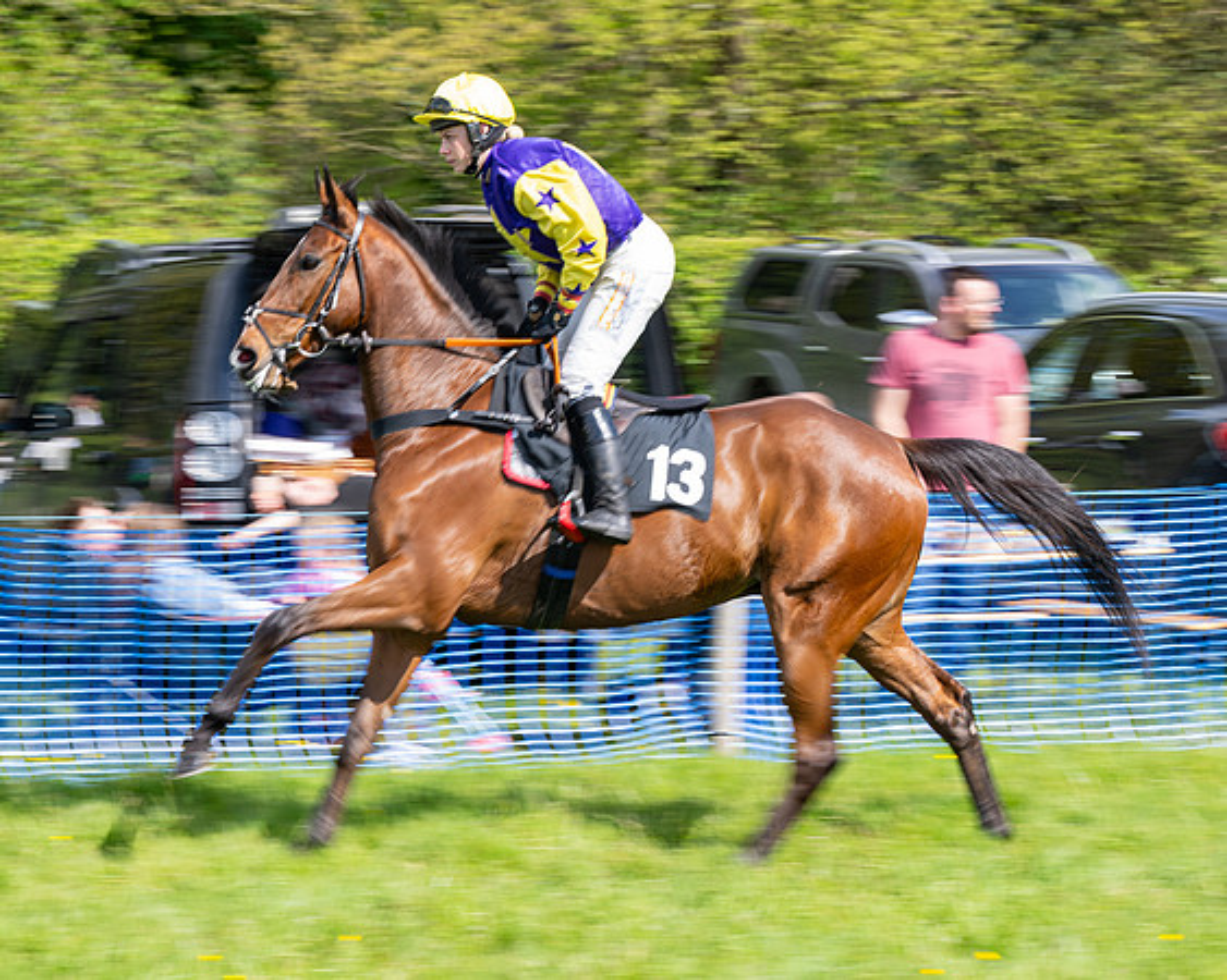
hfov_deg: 13.7
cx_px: 498
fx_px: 5098
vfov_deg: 11.0
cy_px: 468
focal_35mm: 140
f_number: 8
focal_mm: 98
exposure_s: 1/100
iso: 100
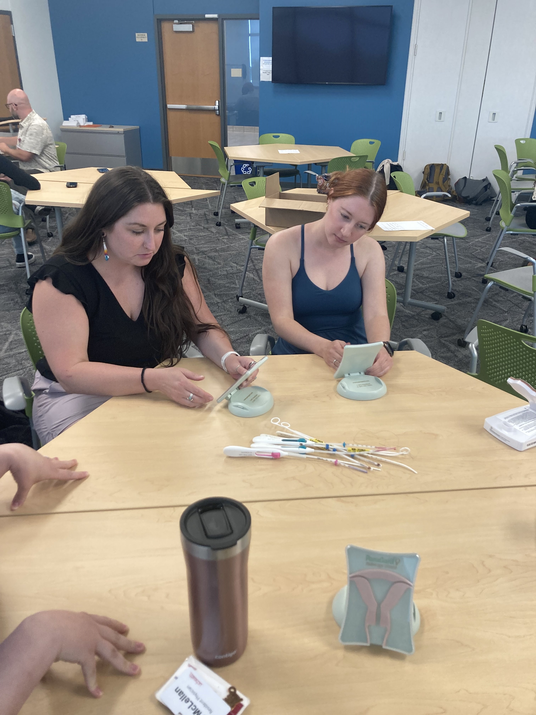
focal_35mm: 28
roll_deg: -0.5
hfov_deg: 49.7
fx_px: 578
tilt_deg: -23.9
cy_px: 358
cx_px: 268
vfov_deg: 63.4
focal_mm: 3.99
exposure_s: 1/60
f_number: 1.8
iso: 125
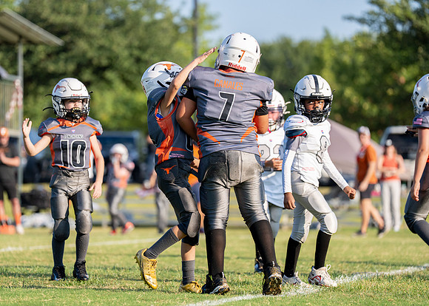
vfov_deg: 8.0
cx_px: 183
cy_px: 153
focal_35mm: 180
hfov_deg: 11.2
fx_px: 2188
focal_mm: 154
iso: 320
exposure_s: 1/5000
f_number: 2.8
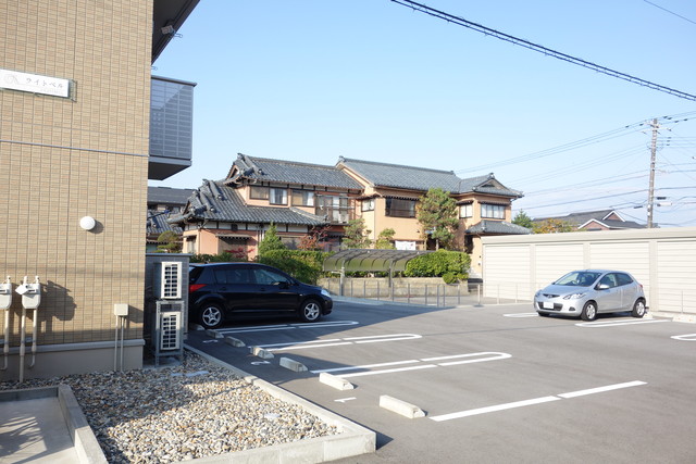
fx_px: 541
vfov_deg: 46.4
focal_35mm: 28
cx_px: 348
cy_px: 232
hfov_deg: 65.5
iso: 125
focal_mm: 10.4
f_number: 5.6
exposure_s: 1/250
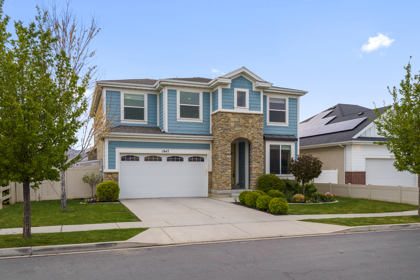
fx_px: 338
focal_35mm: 29
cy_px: 140
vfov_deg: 45.0
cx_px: 210
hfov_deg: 63.7
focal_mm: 29
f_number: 8
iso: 200
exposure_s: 1/80
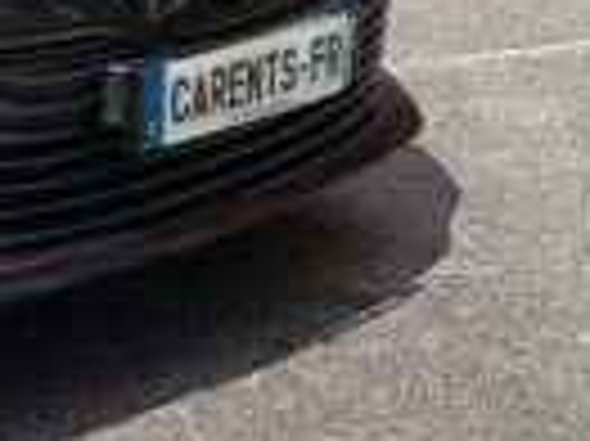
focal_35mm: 141
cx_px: -576
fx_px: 2401
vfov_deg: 10.1
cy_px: -274
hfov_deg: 12.4
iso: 52
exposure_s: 1/481
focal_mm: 5.27
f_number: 1.7
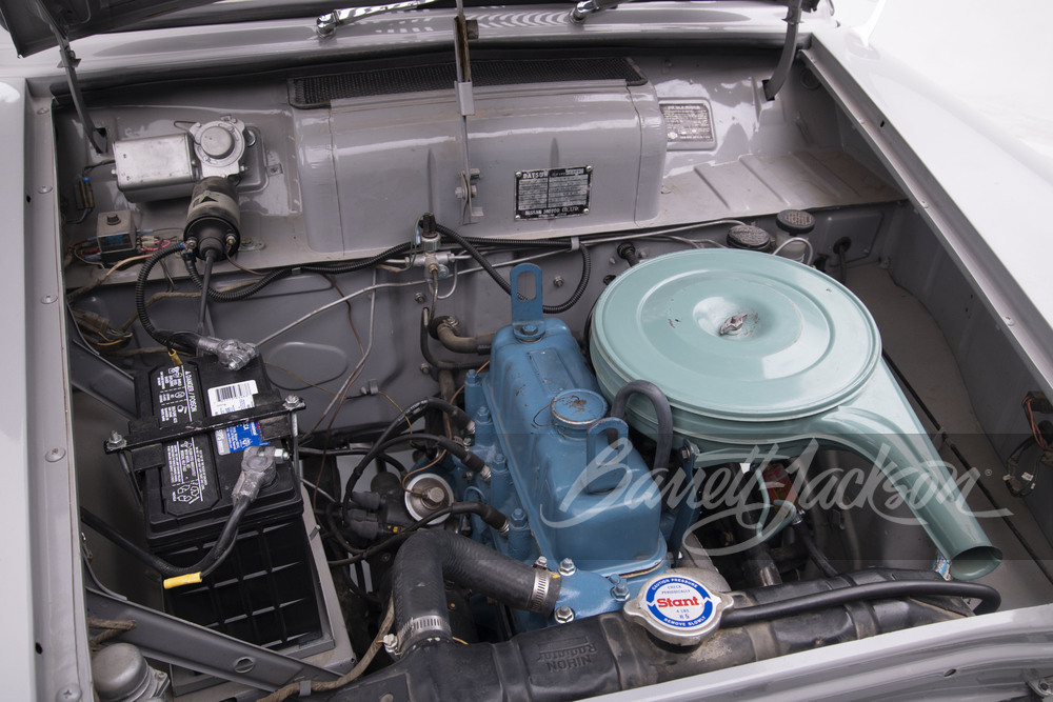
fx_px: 907
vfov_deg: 42.3
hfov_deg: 60.3
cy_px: 351
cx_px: 526
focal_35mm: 31
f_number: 9
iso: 500
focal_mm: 31
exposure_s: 1/200
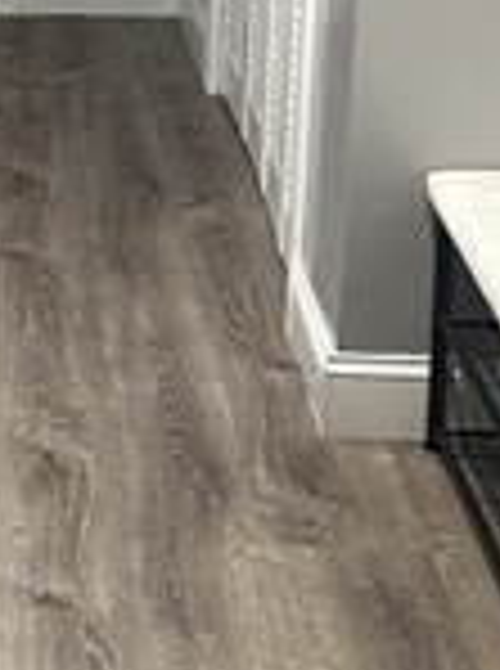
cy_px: -13
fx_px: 2398
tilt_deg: -14.6
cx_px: -383
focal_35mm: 124
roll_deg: +0.3
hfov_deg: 11.1
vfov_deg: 15.6
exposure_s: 1/60
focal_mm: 6.86
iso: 250
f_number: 1.78
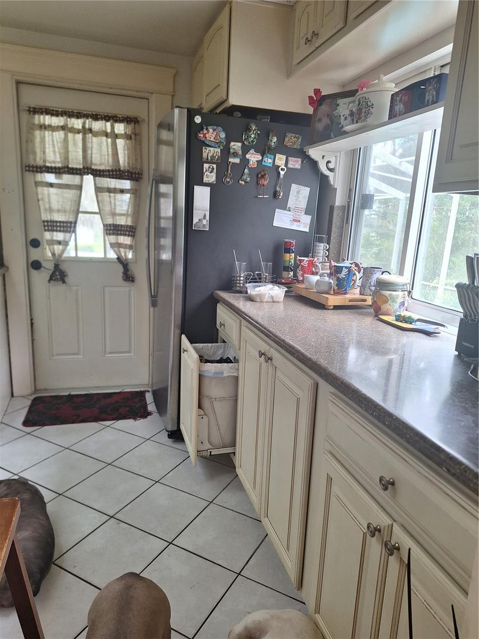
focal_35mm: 23
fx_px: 424
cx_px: 240
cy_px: 320
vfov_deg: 73.9
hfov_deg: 58.9
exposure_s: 1/40
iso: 50
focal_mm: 5.54
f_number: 1.8
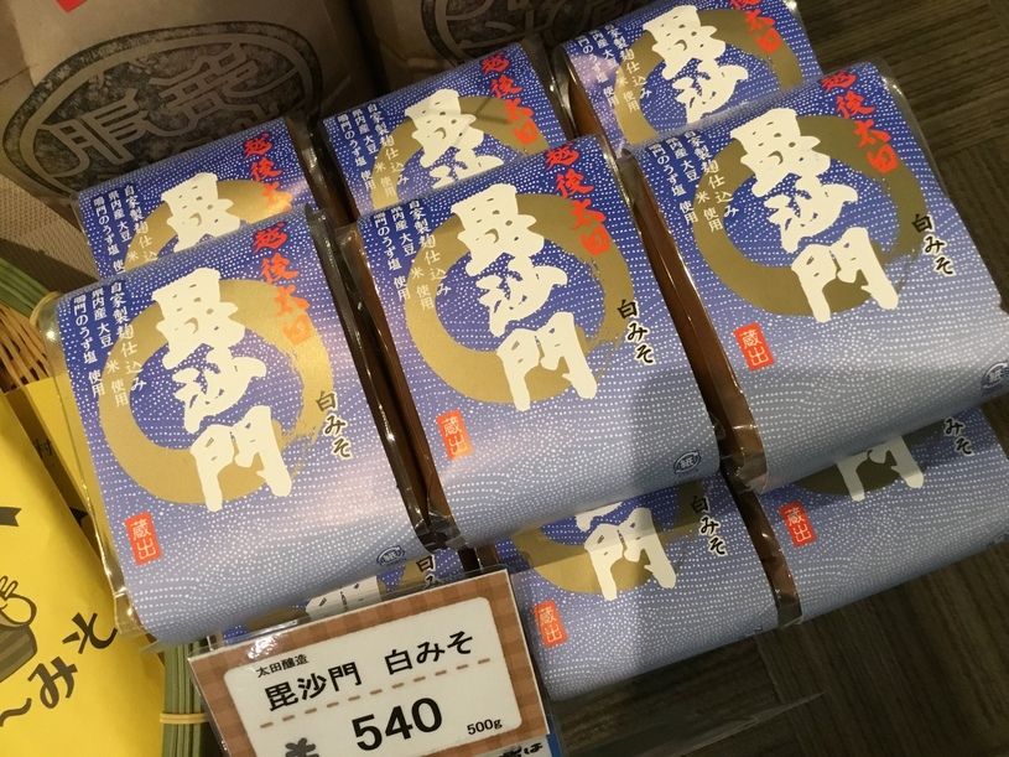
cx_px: 504
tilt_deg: -78.9
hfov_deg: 58.4
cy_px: 378
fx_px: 903
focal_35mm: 31
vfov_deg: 45.4
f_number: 2.4
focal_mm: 3.3
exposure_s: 1/30
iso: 125
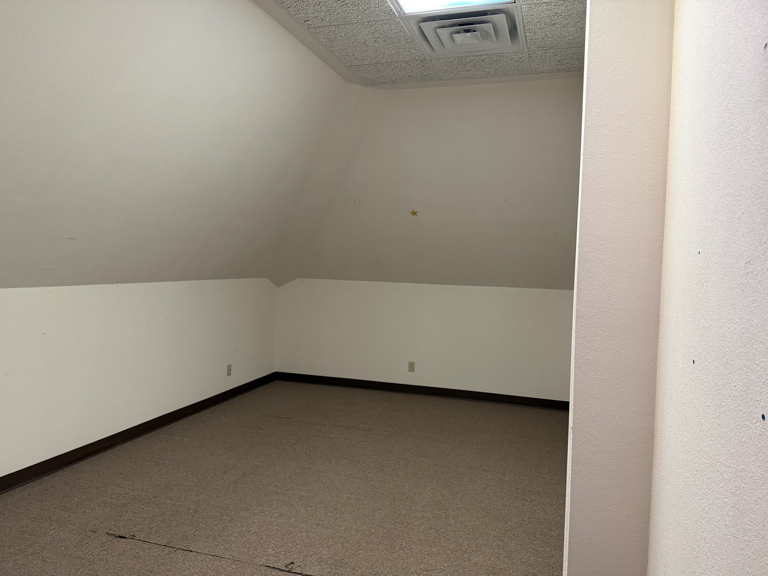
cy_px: 288
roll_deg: -1.6
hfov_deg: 71.6
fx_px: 532
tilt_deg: -2.1
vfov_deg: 56.8
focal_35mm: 24
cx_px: 384
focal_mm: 6.76
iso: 400
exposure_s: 1/60
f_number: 1.78
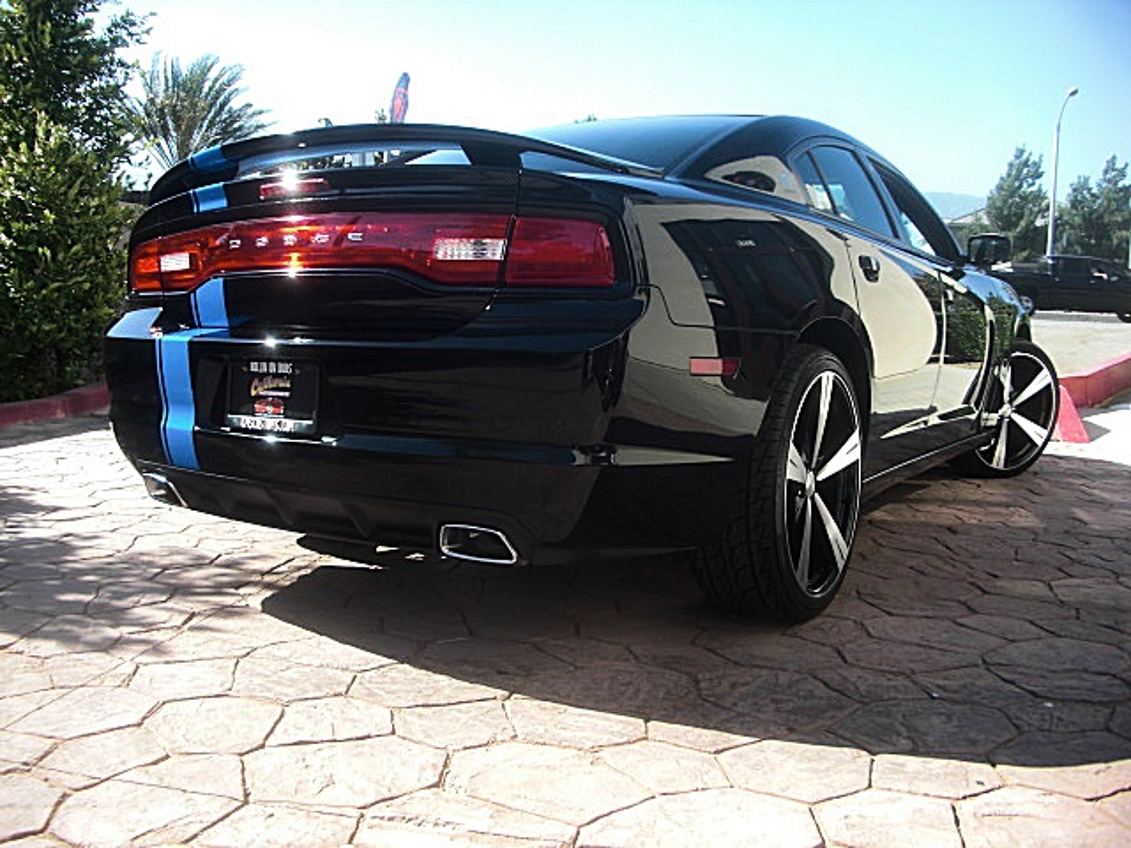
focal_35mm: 36
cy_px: 424
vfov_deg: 39.7
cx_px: 566
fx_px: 1176
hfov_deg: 51.4
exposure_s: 1/320
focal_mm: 6.3
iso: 50
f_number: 2.8
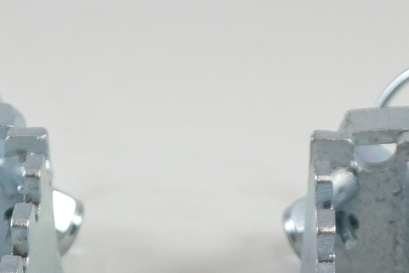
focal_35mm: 97
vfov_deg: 13.8
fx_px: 1102
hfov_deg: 21.0
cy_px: 307
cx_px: 144
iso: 400
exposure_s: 1/160
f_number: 4
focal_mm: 13.4
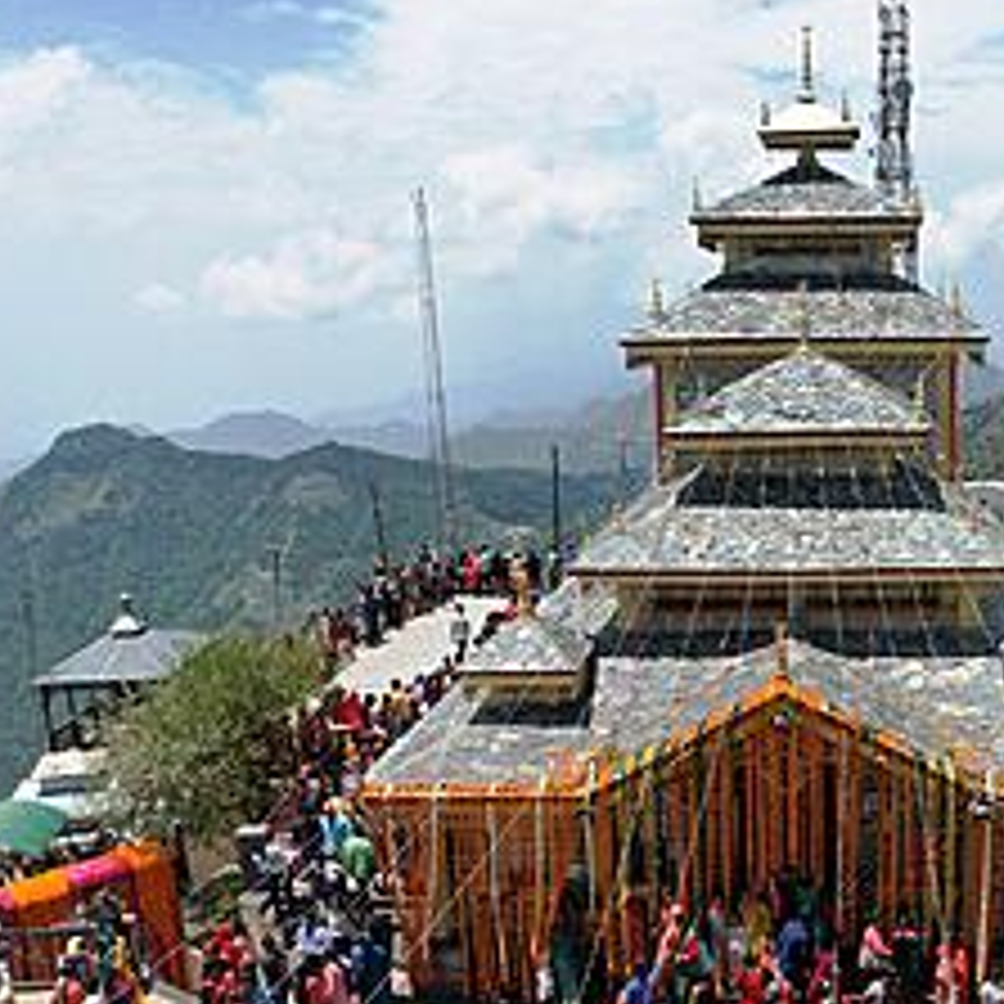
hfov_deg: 38.7
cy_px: 705
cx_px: 779
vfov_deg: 39.3
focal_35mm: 42
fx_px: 1378
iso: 120
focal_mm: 8.38
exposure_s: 1/3000
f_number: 2.4
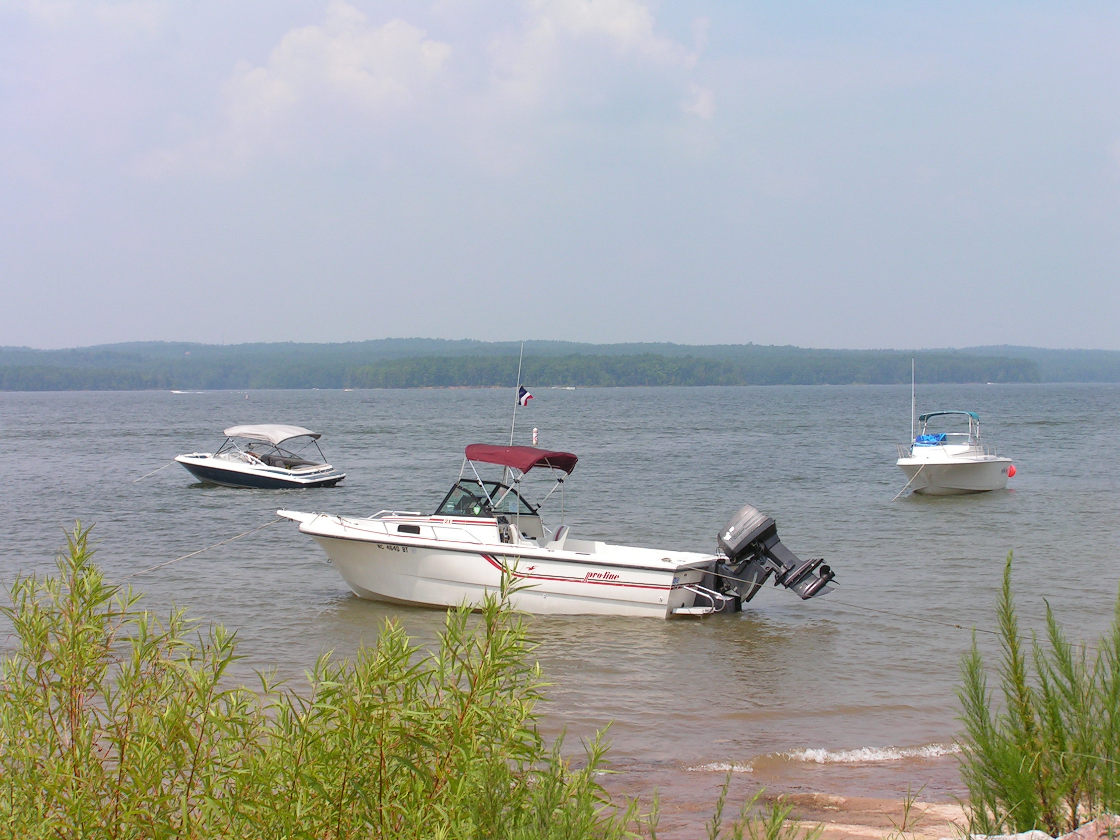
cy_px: 420
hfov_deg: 29.0
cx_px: 560
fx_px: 2168
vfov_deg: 21.9
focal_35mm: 67
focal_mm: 11.1
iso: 50
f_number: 4
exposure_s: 1/800
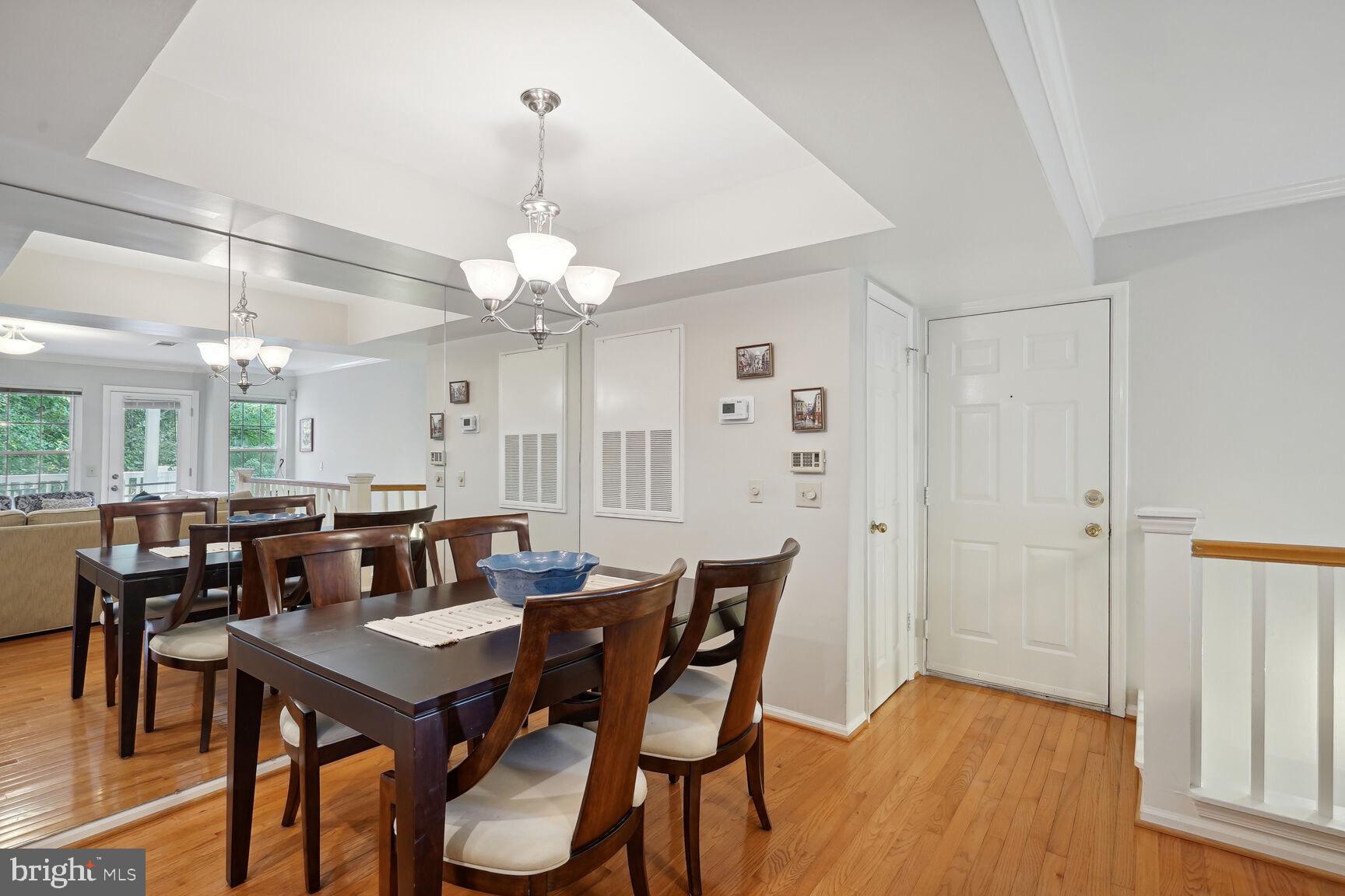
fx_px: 598
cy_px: 448
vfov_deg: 73.7
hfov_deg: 96.7
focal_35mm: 16
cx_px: 672
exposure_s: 1/6
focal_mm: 16
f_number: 9
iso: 800
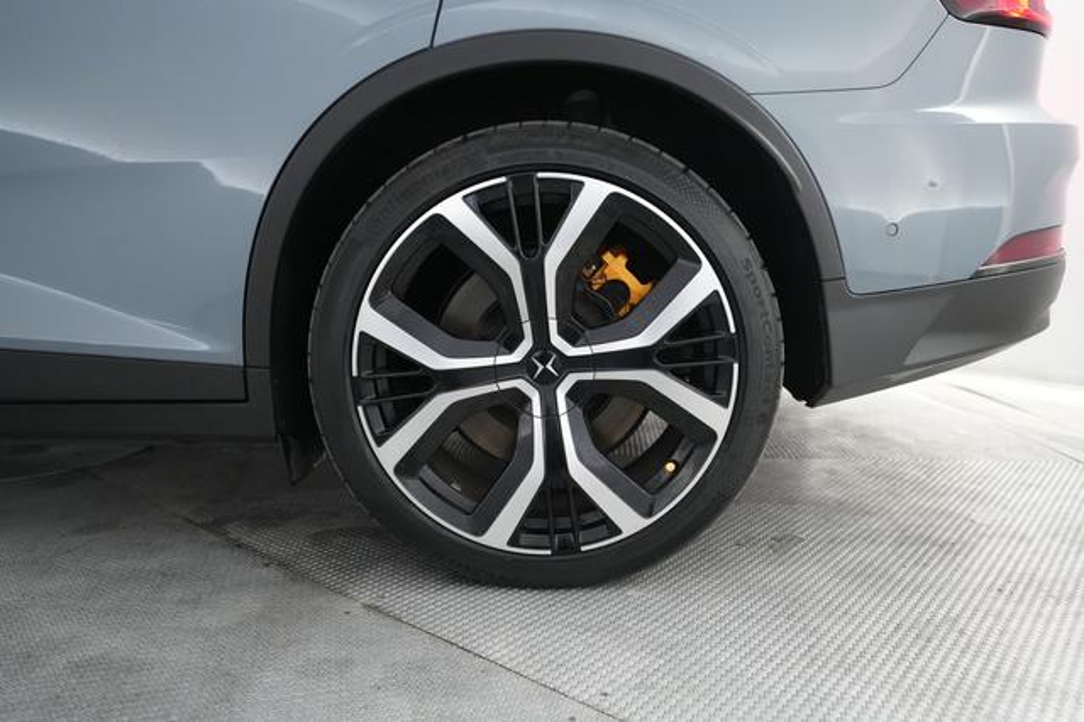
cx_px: 542
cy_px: 361
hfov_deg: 69.4
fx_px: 782
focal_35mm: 26
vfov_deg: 49.5
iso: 4000
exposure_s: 1/160
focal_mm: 26
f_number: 2.8
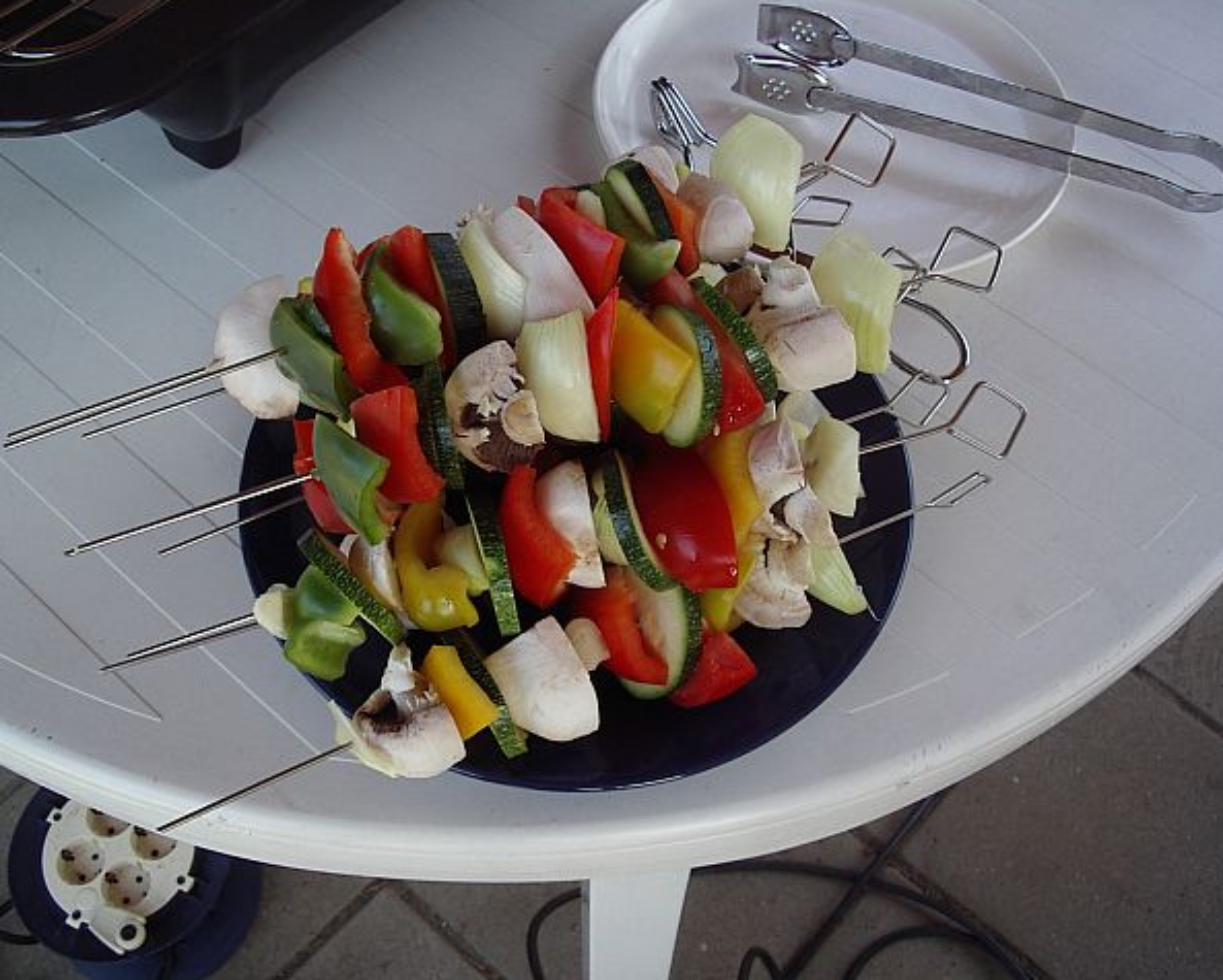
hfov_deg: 45.8
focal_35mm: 40
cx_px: 590
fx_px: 1449
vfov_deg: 37.4
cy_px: 489
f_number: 4.8
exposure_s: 1/60
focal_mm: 5.8
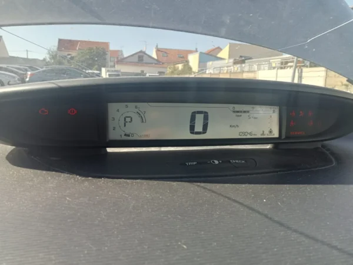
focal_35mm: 28
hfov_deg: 63.4
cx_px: 176
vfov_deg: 49.7
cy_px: 132
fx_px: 286
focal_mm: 3.46
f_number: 2.2
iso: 100
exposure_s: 1/288
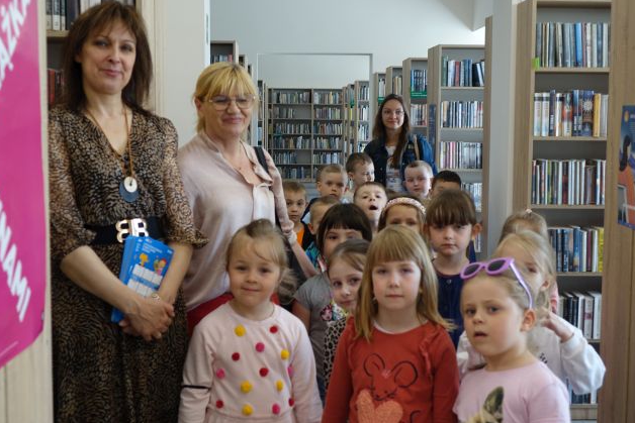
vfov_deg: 25.1
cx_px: 313
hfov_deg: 36.9
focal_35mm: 54
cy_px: 213
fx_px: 953
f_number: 2.8
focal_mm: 19.37
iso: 160
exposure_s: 1/60
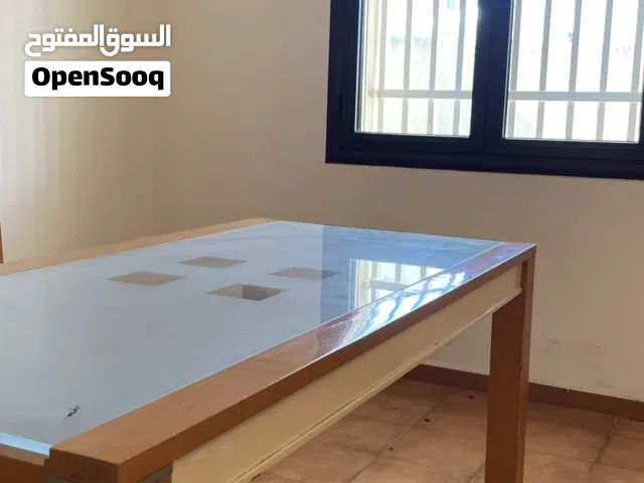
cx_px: 322
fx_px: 484
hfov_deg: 67.3
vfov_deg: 53.1
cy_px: 242
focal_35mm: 26
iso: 100
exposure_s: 1/100
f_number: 1.6
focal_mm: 4.2
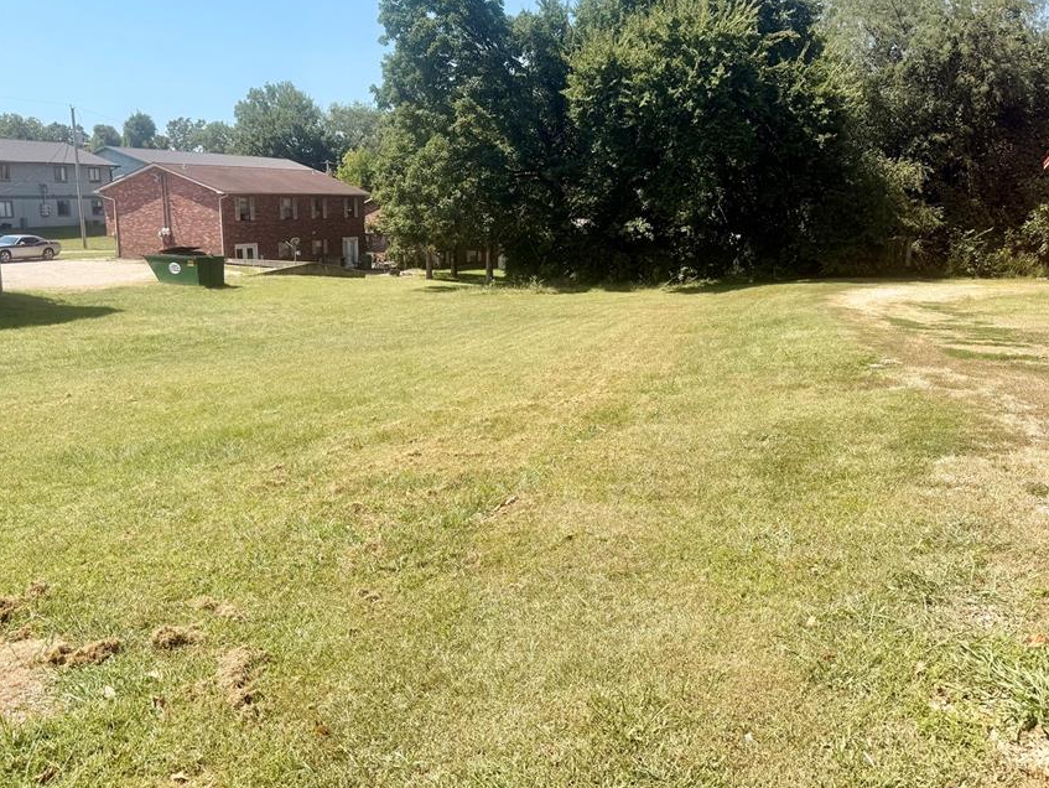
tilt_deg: -10.2
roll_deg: +0.1
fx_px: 879
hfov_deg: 61.6
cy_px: 364
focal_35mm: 29
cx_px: 520
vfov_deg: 48.2
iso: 80
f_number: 1.78
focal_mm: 6.76
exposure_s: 1/3145
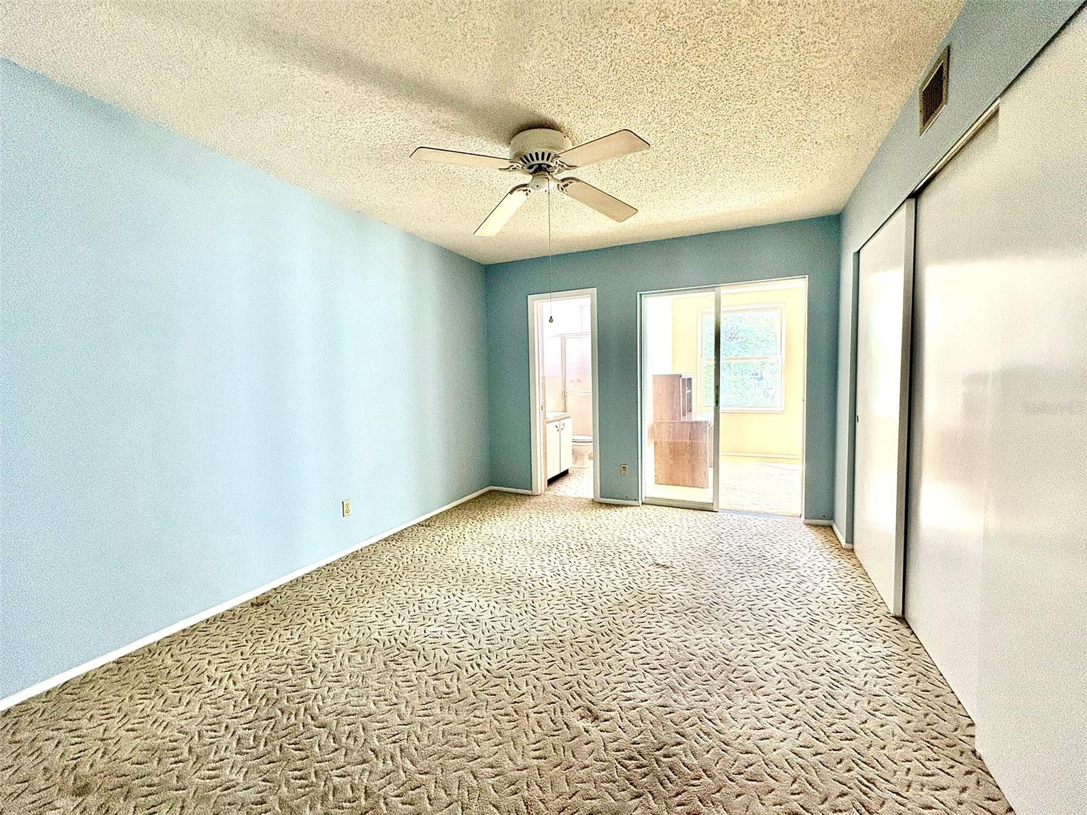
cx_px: 544
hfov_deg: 102.1
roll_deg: +1.8
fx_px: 440
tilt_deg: -2.8
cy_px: 408
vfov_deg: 85.7
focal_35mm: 14
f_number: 2.2
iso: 200
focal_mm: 2.22
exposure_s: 1/120
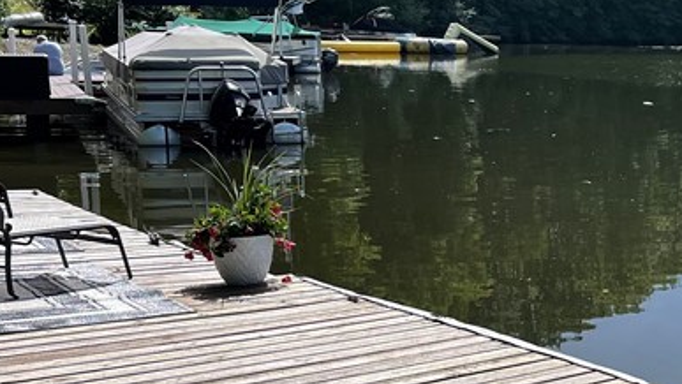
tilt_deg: -11.6
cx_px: 700
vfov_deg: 16.0
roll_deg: -1.4
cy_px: 298
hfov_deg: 26.5
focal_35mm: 75
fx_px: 1357
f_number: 1.6
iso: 32
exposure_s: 1/3559
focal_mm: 5.1
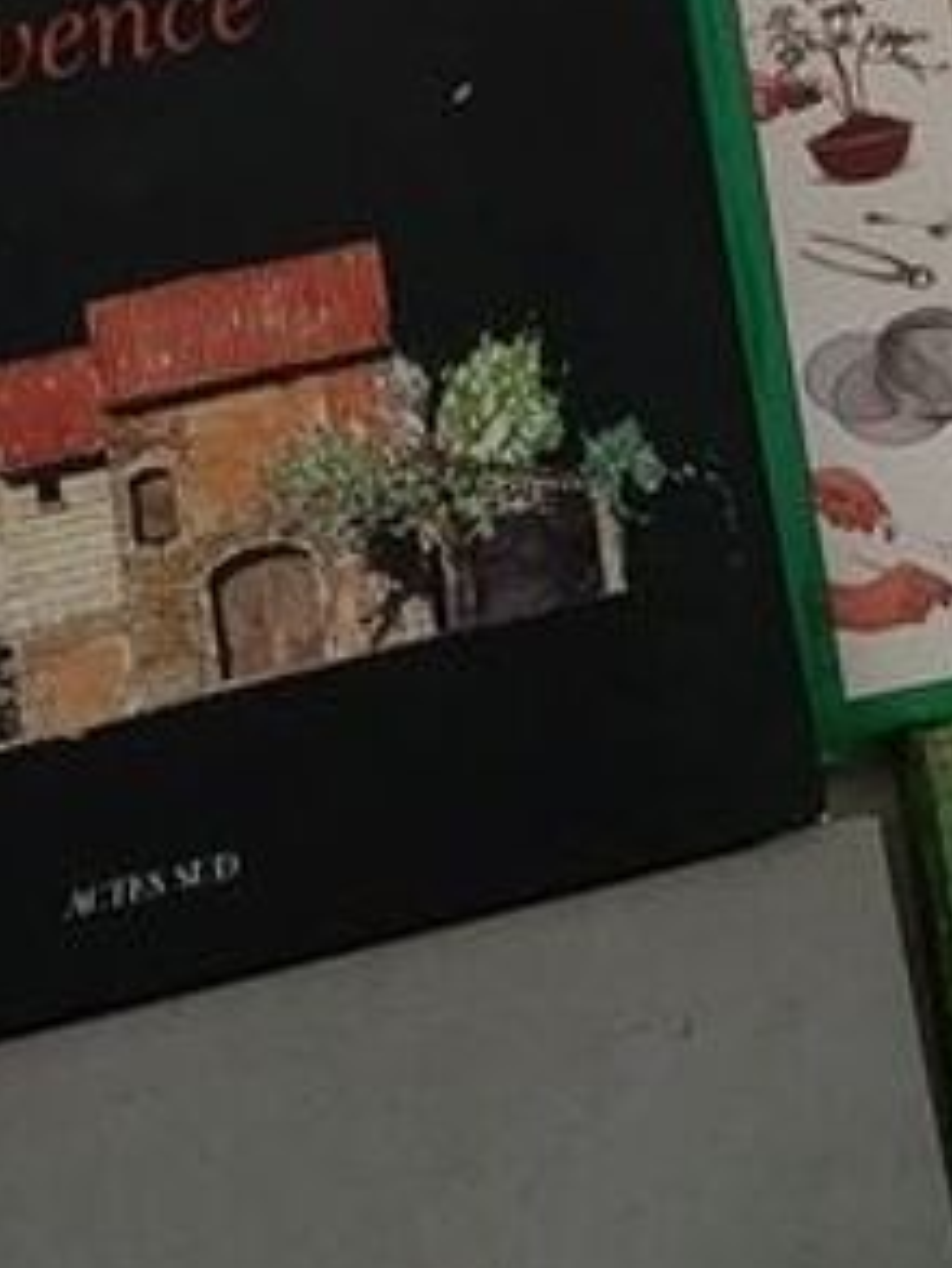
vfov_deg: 12.9
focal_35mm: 132
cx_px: 1116
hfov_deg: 11.1
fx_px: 4837
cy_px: -1292
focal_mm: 4.22
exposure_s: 1/33.3
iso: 100
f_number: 1.8
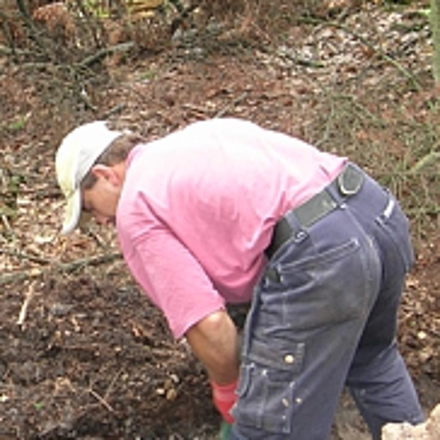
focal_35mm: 105
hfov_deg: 16.3
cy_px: 162
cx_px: 36
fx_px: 1510
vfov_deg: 16.6
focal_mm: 7.8
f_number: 2.8
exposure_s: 1/45
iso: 78
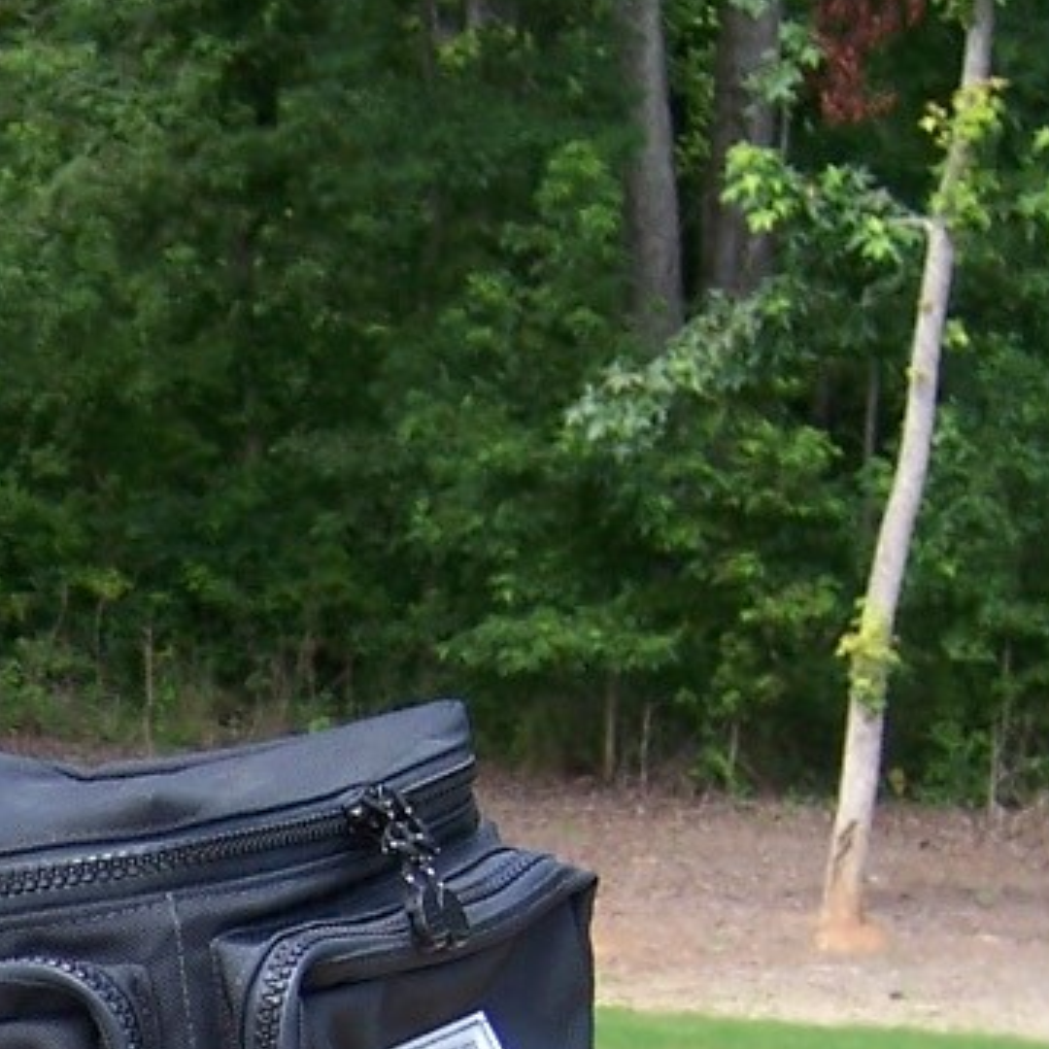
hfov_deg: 12.2
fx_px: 4697
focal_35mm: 137
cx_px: -428
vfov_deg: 12.4
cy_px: 1355
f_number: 2.8
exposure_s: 1/200
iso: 80
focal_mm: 6.2
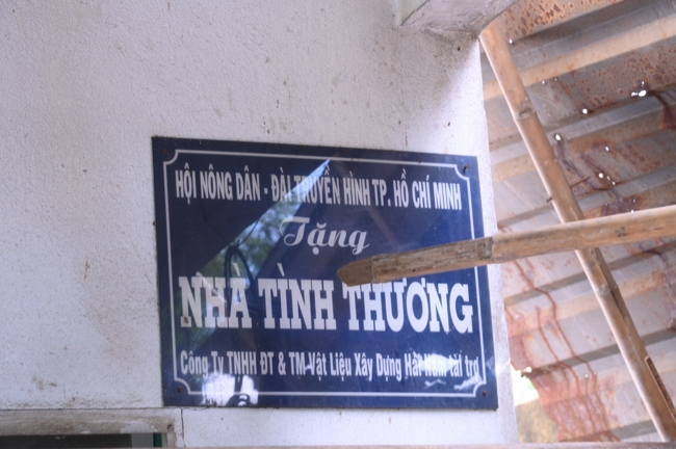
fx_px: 2101
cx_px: 338
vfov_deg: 12.2
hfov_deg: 18.3
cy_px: 224
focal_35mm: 112
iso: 1250
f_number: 10
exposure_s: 1/40
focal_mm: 112
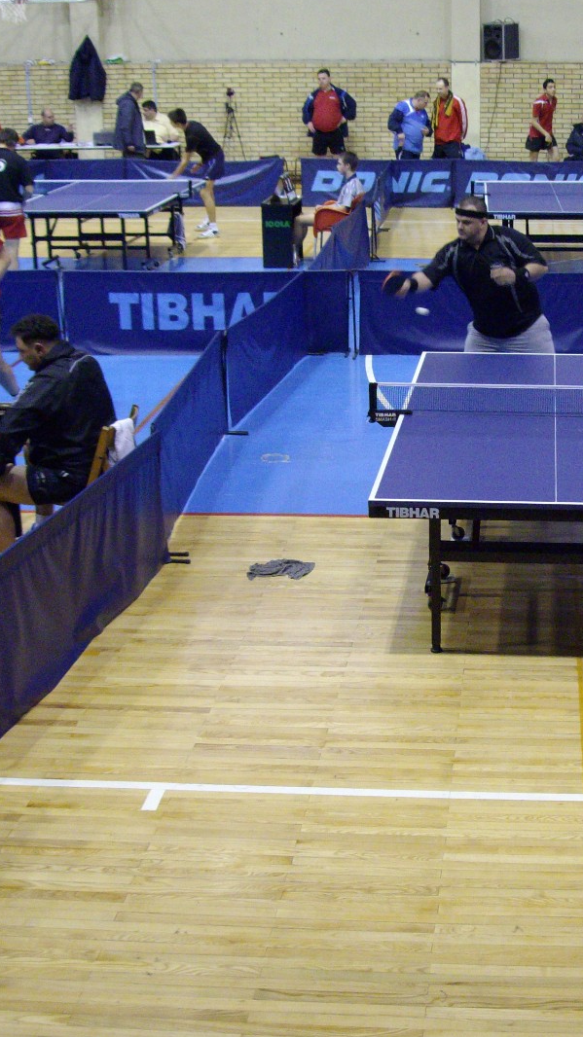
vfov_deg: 39.2
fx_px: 1458
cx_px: 583
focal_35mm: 53
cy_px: 515
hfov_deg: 21.8
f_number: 2.7
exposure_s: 1/80
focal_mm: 6
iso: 320
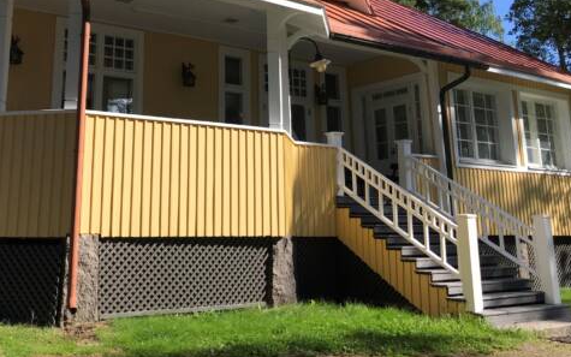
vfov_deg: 31.2
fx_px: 623
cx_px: 230
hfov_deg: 49.0
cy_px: 72
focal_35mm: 40
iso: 20
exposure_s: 1/1546
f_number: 1.8
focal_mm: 3.99
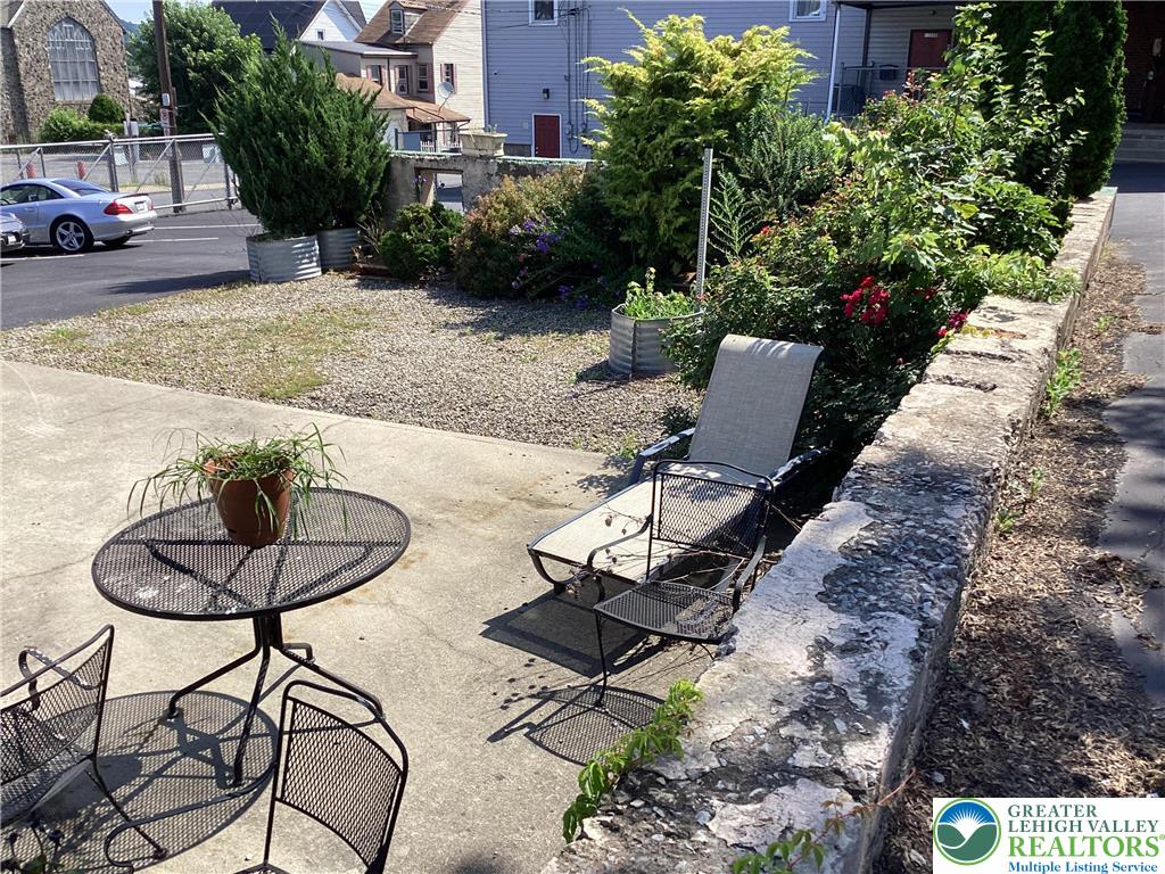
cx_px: 582
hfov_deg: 58.4
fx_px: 1043
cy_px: 437
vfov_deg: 45.4
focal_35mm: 31
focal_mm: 3.3
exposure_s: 1/806
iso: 25
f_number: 2.4
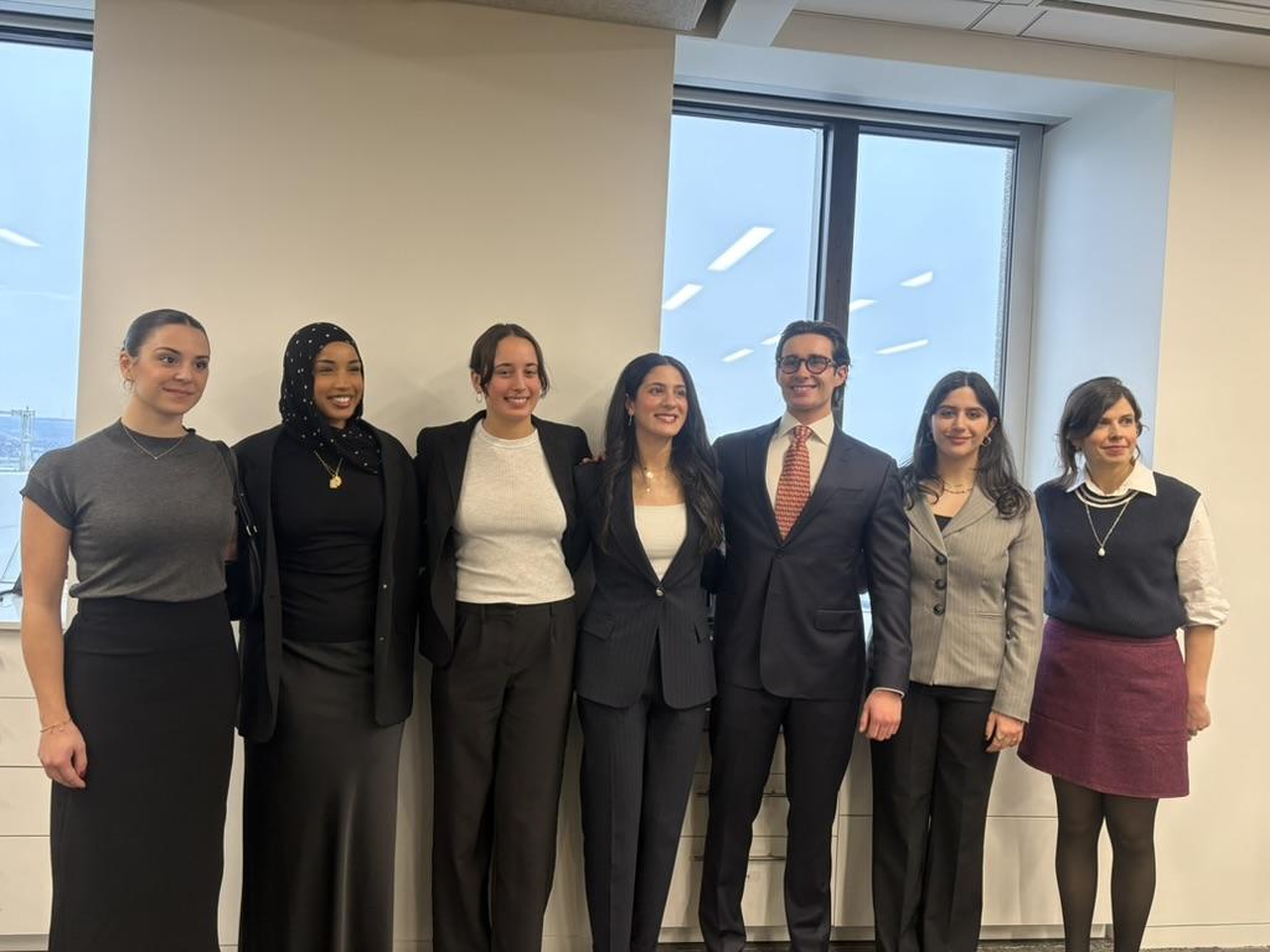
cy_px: 476
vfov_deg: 53.1
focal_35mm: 26
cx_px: 635
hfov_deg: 67.3
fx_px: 954
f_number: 1.6
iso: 125
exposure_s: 1/42
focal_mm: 5.96
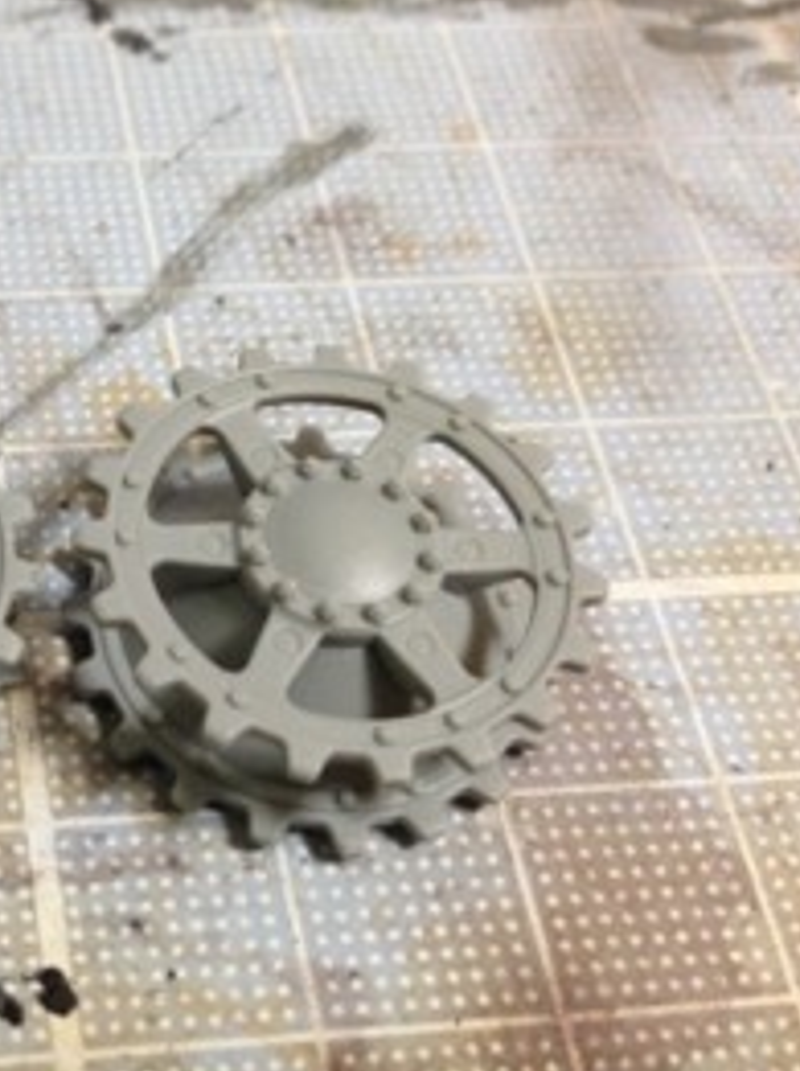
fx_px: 1761
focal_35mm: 57
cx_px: -16
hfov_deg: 24.3
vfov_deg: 33.8
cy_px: 587
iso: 125
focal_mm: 4.13
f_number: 2.4
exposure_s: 1/20
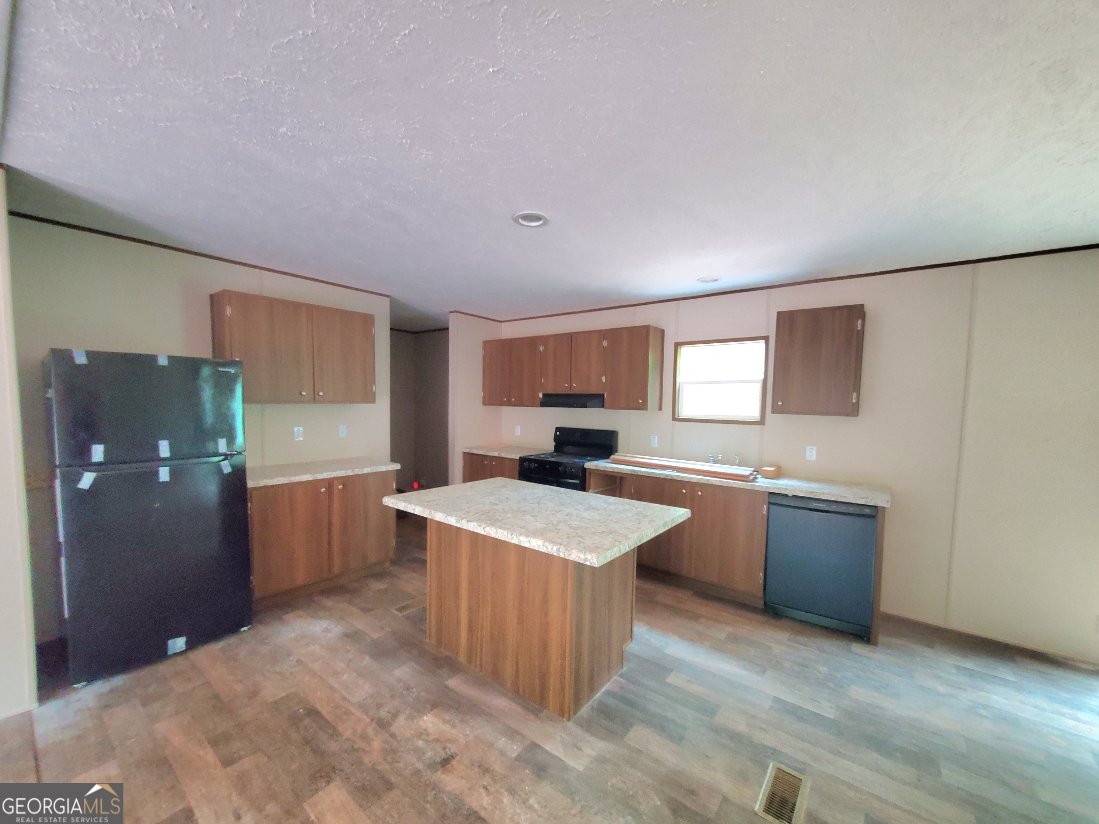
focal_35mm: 13
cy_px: 412
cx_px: 550
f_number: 2.2
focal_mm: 1.8
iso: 800
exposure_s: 1/20
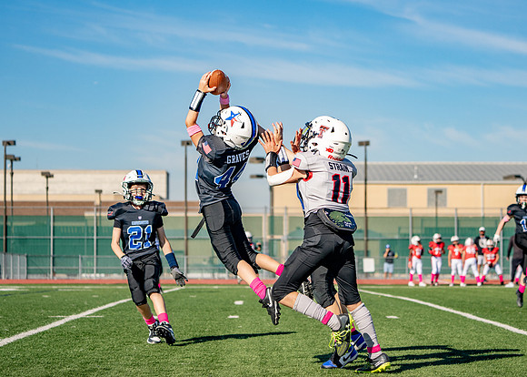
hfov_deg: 17.3
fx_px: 1733
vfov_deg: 12.4
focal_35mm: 116
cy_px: 186
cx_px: 298
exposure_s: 1/2500
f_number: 4.5
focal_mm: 100
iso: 320
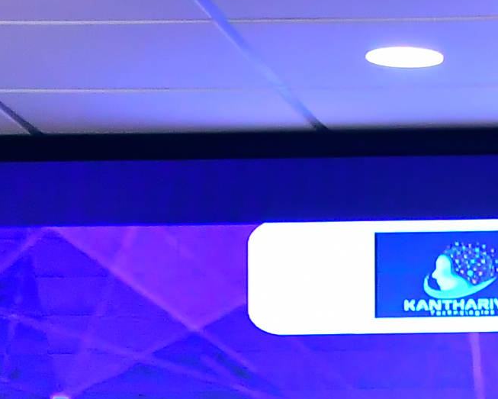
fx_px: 4247
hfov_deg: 6.6
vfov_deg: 5.2
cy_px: 940
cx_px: 773
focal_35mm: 288
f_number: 4
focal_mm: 32
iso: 1250
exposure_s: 1/160
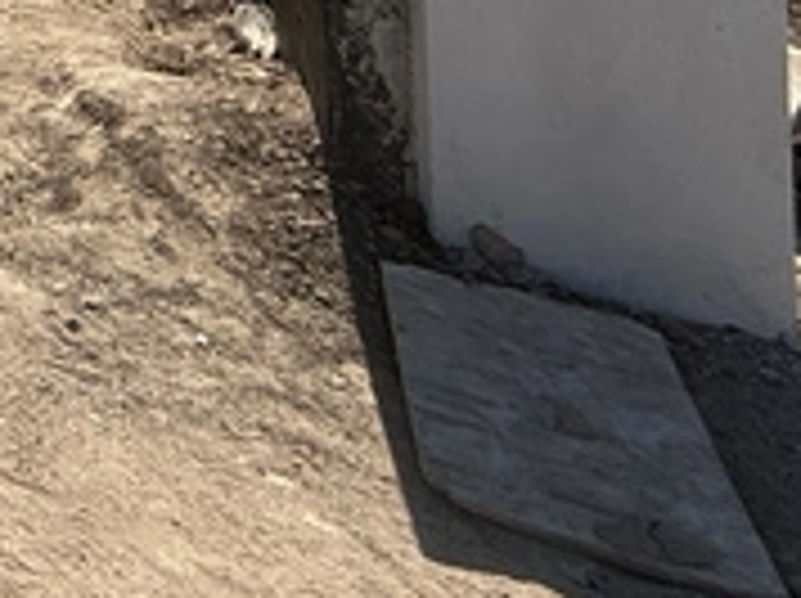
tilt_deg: +2.9
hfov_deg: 19.9
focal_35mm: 63
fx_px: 1456
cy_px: -553
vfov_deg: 17.5
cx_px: -720
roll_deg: -0.2
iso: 50
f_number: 2.2
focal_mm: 2.22
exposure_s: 1/1698
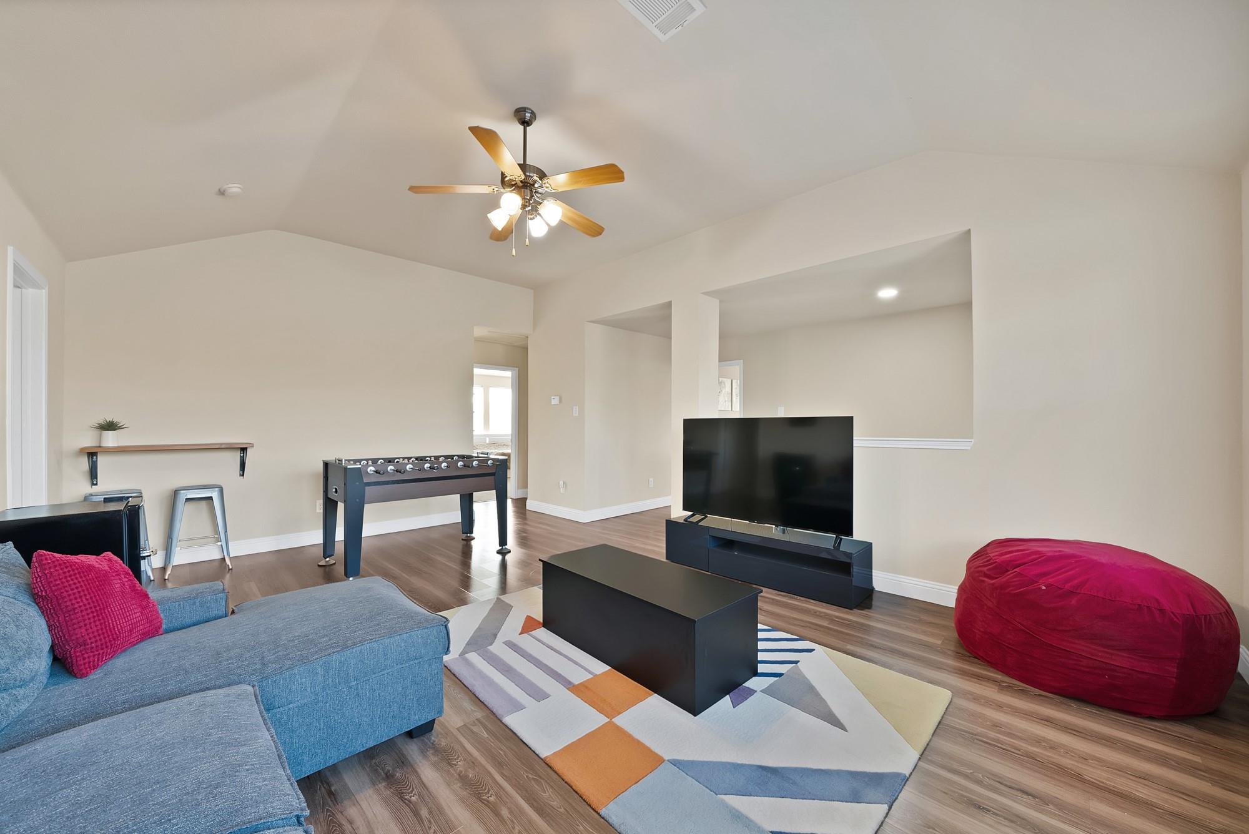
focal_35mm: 12
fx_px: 417
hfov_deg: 112.6
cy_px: 417
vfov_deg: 90.1
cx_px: 624
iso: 640
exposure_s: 1/1.67
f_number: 9
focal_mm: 12
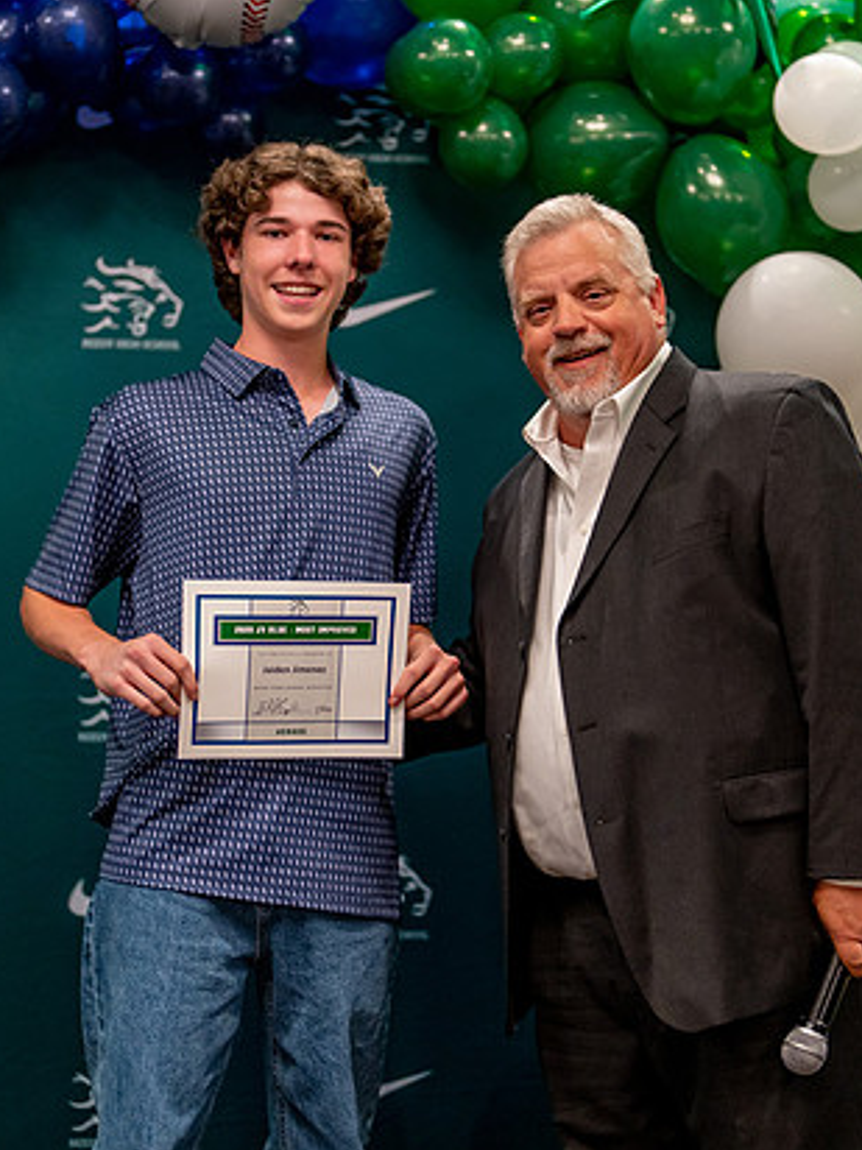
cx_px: 464
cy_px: 575
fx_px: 2490
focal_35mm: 75
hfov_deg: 19.6
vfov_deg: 26.0
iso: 800
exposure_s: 1/320
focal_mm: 50
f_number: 1.2
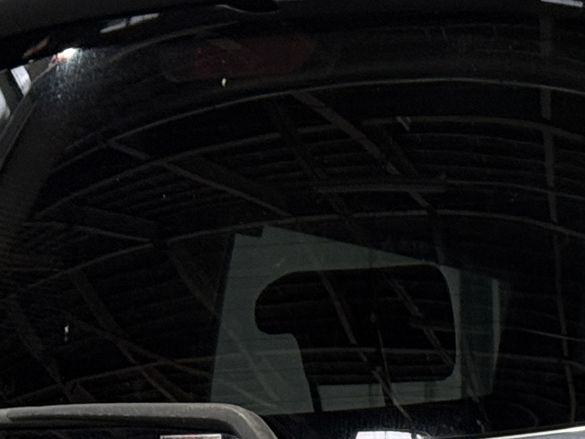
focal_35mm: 218
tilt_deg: +0.0
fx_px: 3684
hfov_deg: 8.9
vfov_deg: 6.7
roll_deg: +0.6
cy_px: 672
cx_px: 740
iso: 160
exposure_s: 1/60
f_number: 1.78
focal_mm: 6.76
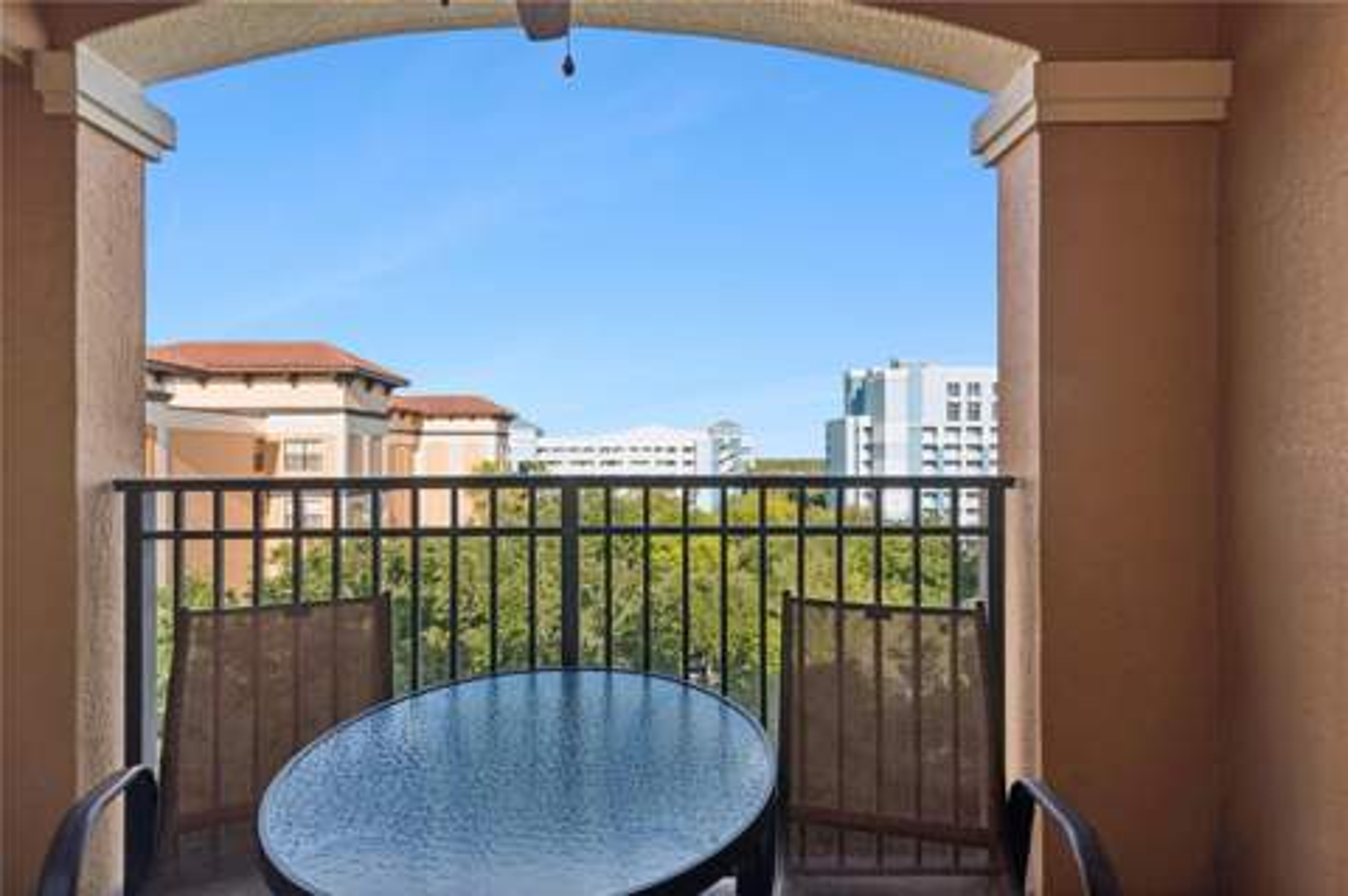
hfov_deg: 96.8
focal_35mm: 16
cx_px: 674
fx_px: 598
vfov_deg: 73.6
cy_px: 448
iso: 200
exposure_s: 1/125
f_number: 10
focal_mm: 16
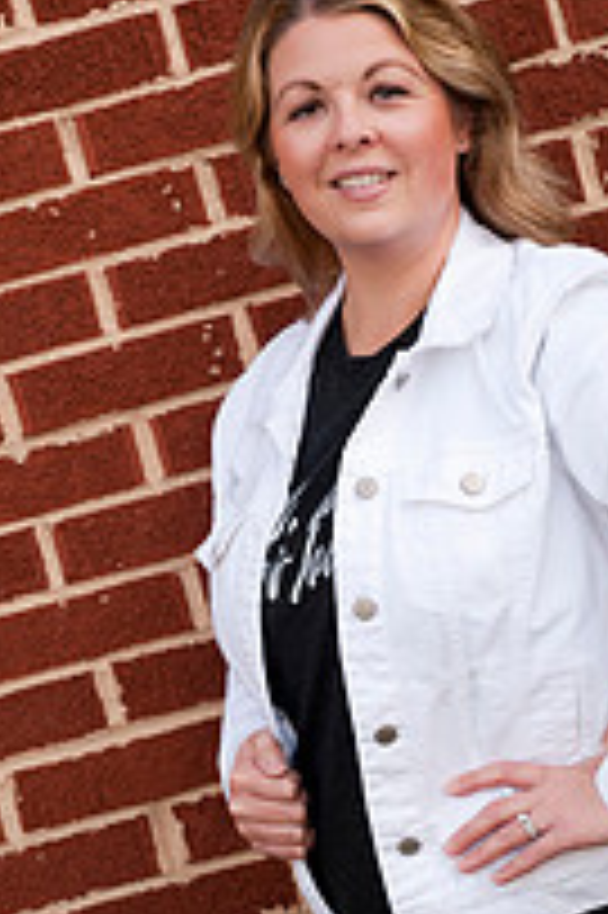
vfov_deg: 15.4
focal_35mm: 133
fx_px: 3375
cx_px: 412
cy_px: 576
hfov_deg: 10.3
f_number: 4.5
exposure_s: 1/160
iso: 125
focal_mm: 60
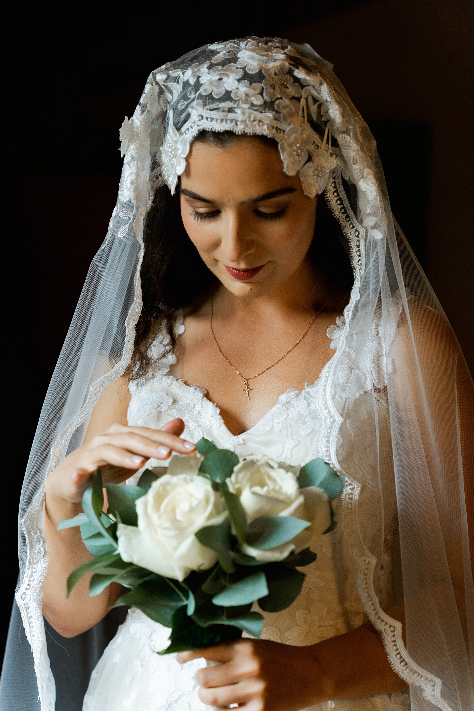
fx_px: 1462
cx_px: 237
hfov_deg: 18.4
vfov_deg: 27.3
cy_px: 352
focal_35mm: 74
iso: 640
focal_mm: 73
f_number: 3.2
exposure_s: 1/125
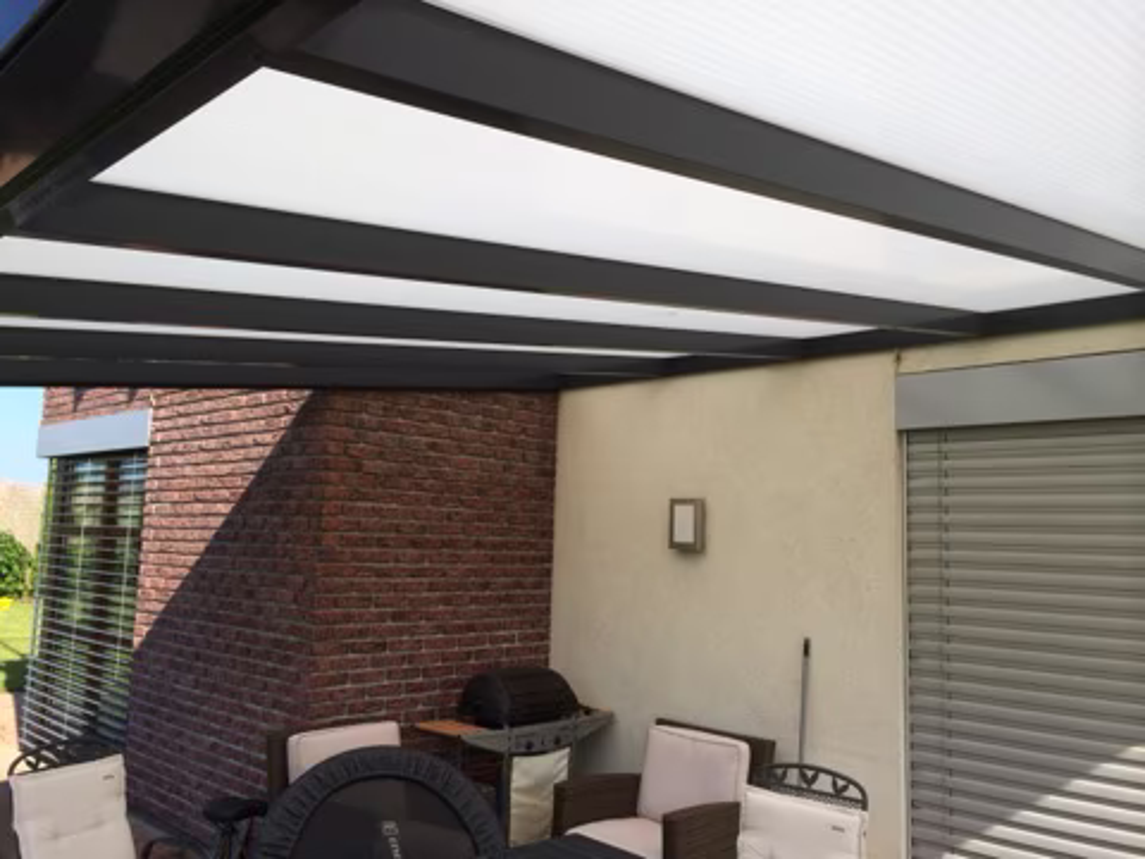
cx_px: 572
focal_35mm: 30
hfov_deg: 60.0
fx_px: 992
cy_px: 430
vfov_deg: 46.8
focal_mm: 4.12
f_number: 2.2
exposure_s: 1/1368
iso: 32
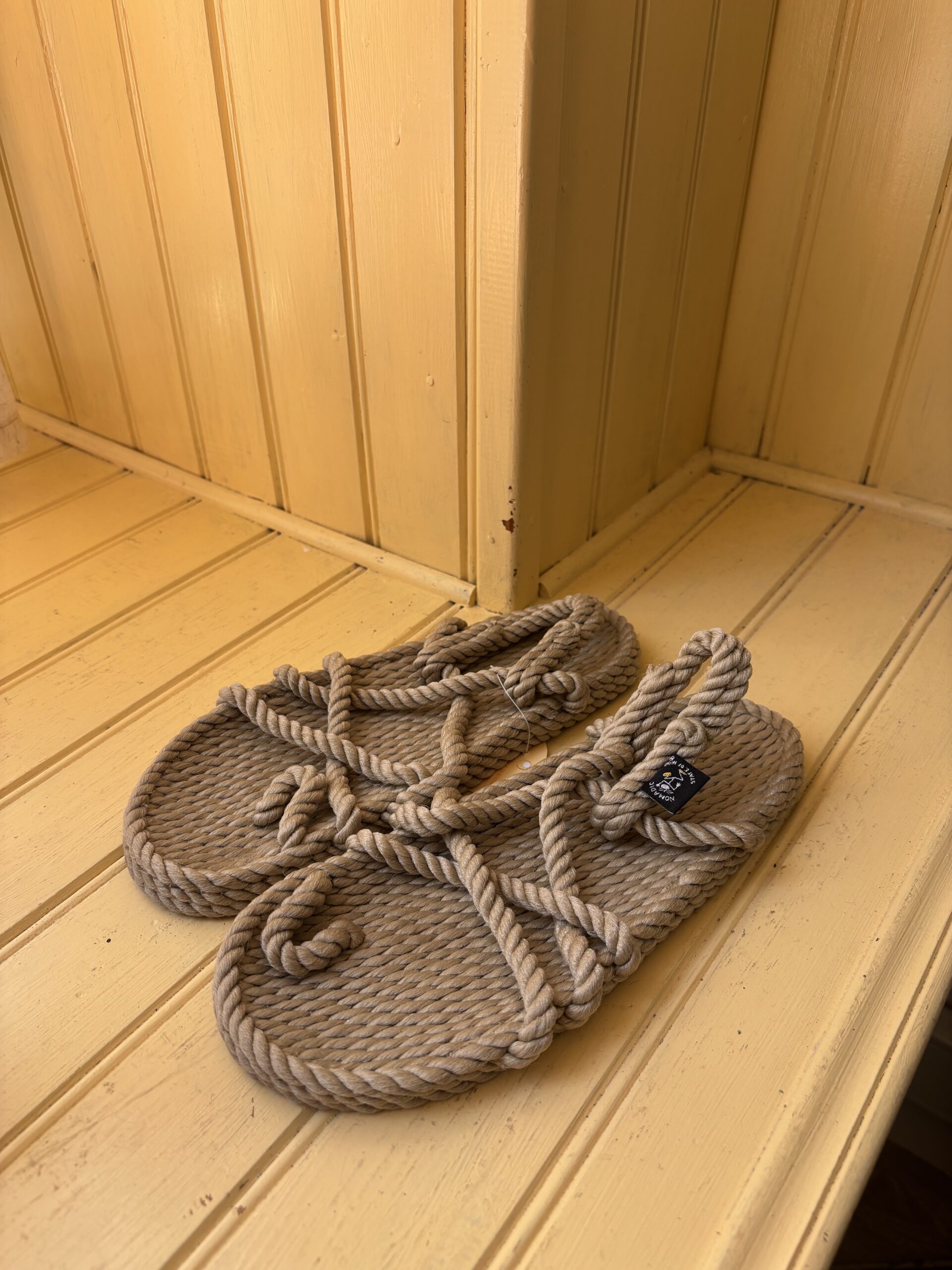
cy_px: 635
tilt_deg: -37.6
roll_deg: -0.6
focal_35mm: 26
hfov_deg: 53.1
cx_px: 476
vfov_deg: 67.3
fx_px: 953
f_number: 1.6
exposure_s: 1/250
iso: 40
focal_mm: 5.96
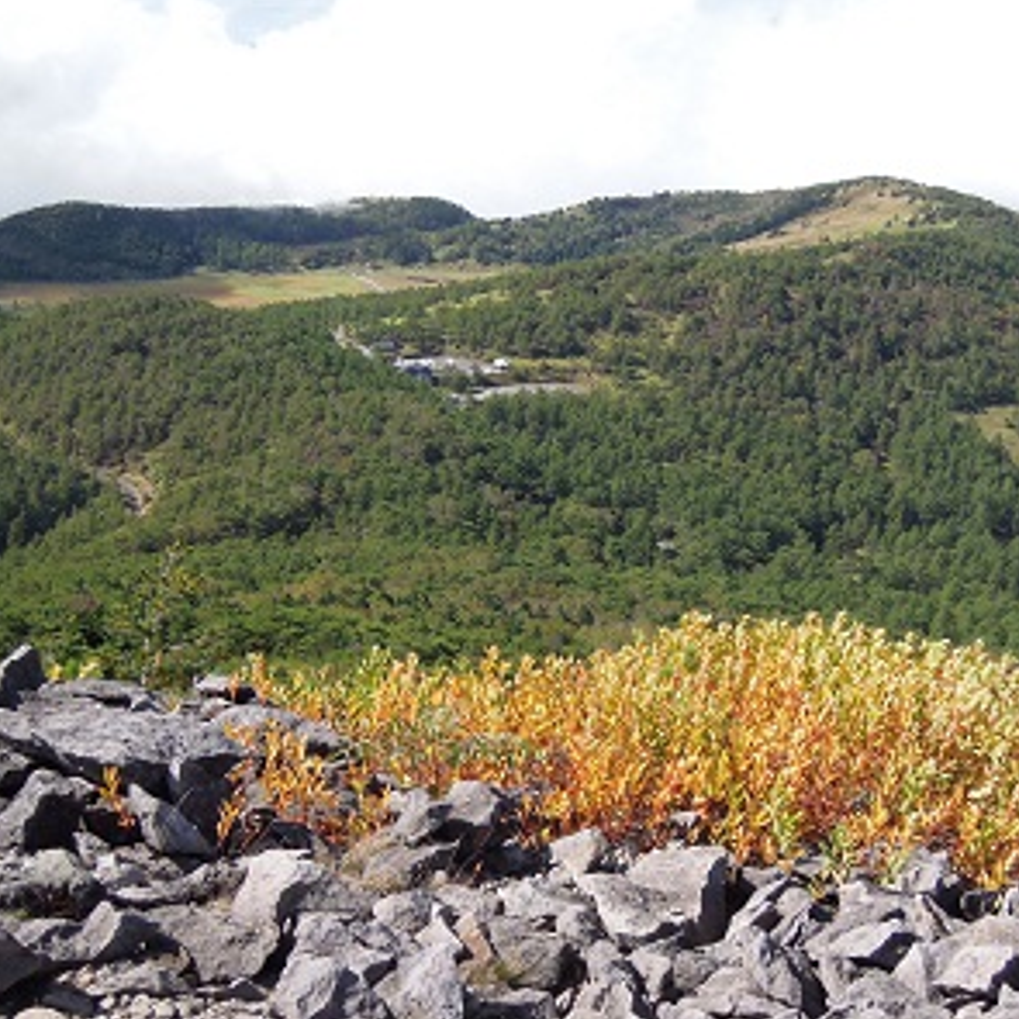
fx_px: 1798
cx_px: 556
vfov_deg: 31.6
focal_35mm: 54
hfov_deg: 31.6
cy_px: 511
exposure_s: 1/1250
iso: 160
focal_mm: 8.1
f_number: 3.1
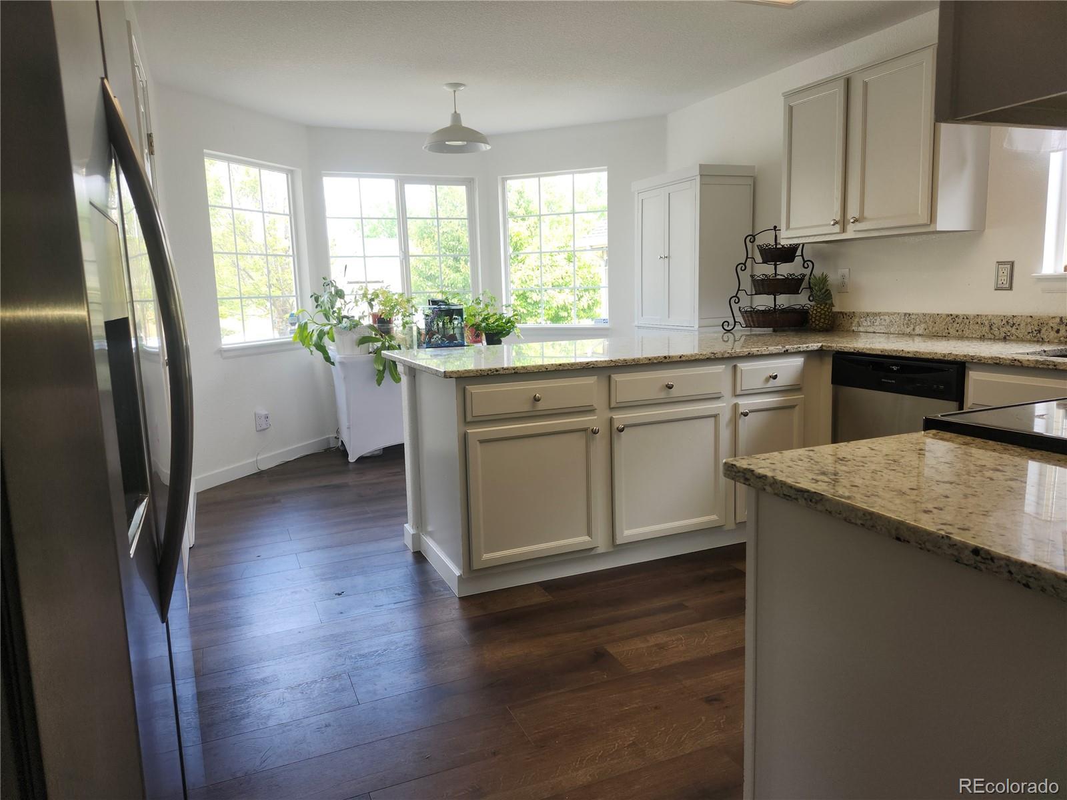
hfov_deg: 73.9
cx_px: 534
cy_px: 400
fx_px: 709
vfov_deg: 58.9
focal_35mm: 23
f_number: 1.8
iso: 25
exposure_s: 1/60
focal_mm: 5.54
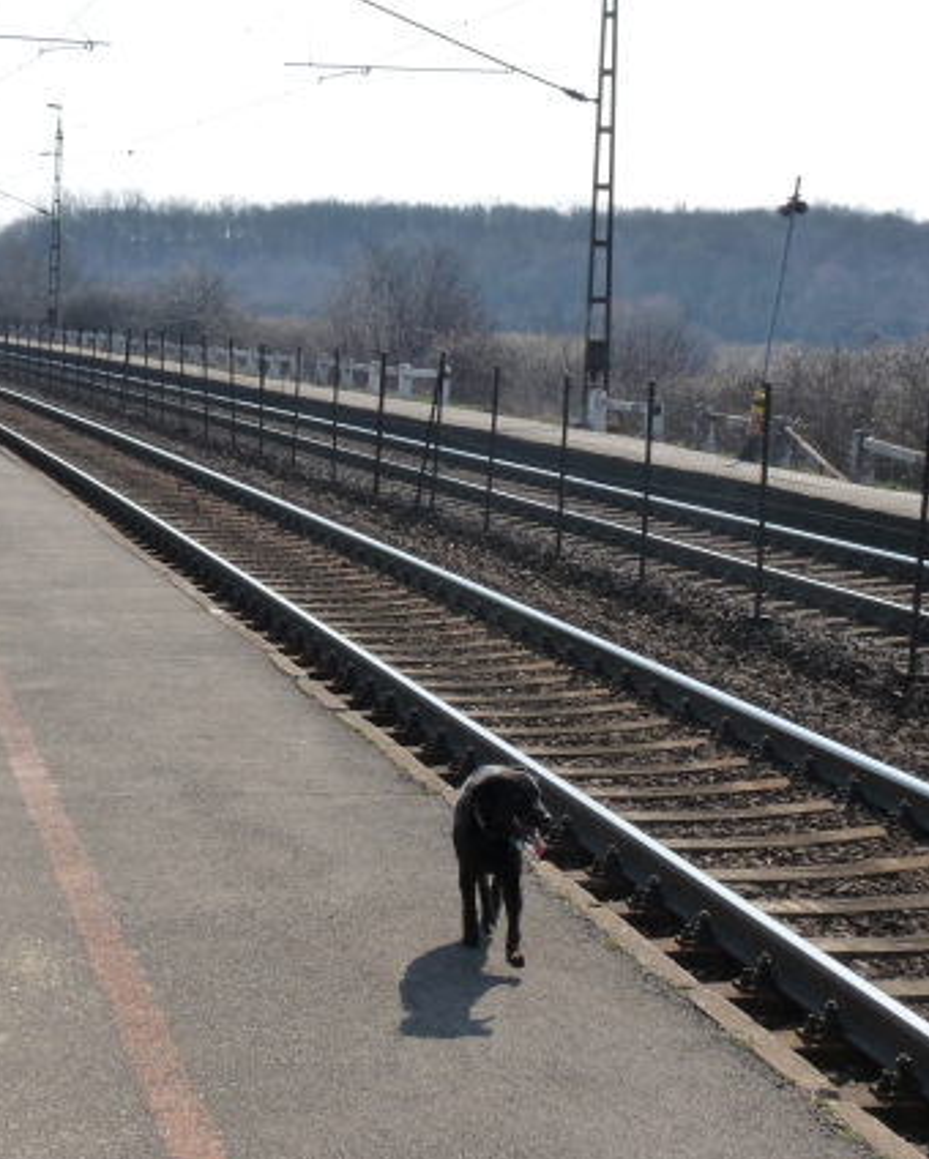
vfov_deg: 24.4
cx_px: 459
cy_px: 588
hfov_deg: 19.7
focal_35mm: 78
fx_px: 2677
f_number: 5.6
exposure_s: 1/500
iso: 160
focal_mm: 9.5
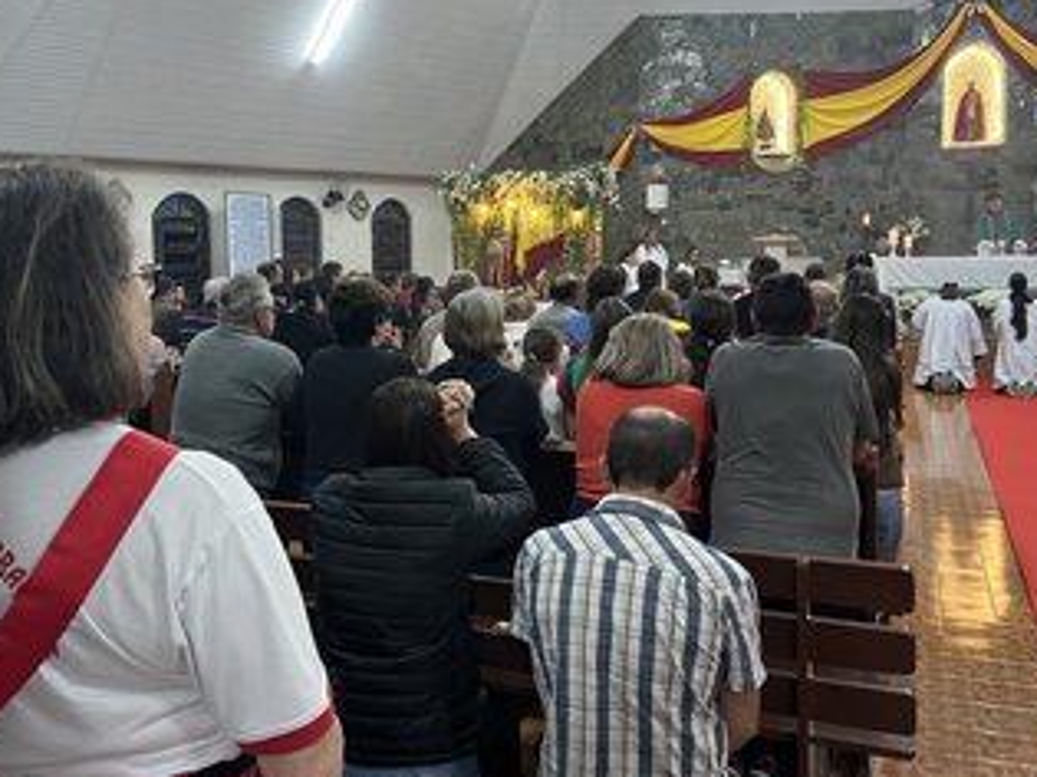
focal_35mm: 33
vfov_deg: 42.8
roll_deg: +0.5
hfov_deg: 55.3
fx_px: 988
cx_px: 477
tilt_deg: -4.0
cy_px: 319
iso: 500
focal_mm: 5.1
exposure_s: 1/60
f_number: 1.6
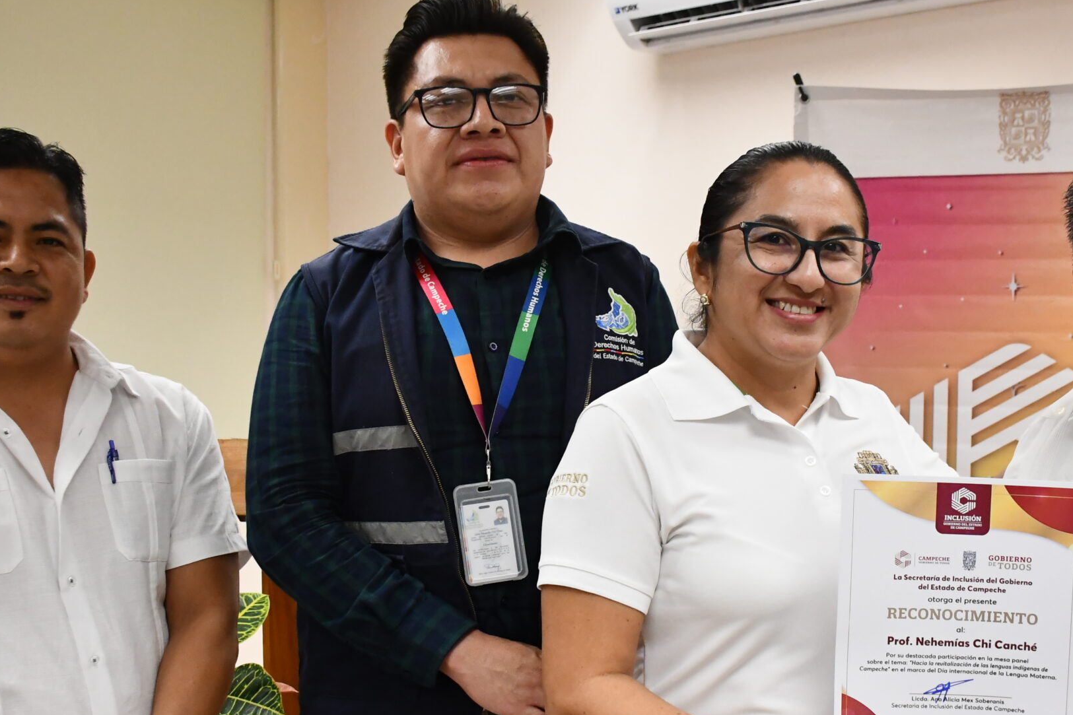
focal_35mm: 52
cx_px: 595
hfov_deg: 38.1
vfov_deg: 25.9
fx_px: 1550
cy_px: 440
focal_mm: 22
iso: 3200
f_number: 5.6
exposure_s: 1/250
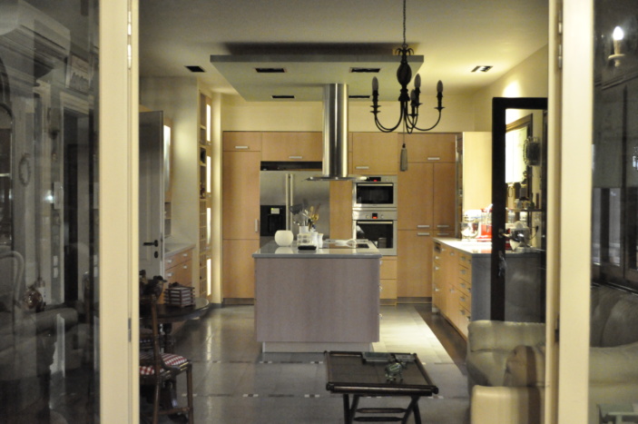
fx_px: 850
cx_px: 319
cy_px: 212
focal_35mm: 48
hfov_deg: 41.2
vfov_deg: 28.0
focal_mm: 32
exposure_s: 1/20
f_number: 4.8
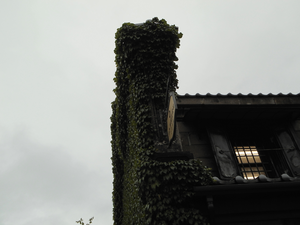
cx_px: 150
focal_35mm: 39
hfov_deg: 47.9
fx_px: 338
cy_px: 112
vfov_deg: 36.8
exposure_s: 1/100
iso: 80
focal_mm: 6.9
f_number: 4.5
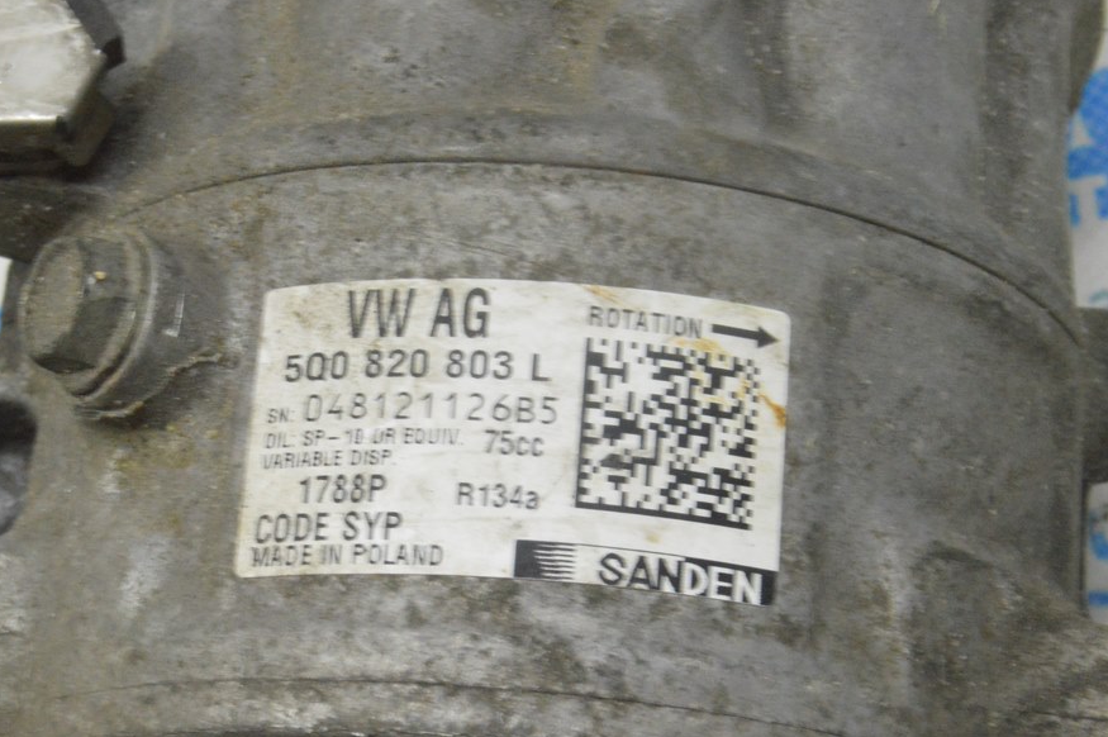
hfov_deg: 21.1
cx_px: 501
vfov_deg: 14.1
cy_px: 403
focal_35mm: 97
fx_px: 2970
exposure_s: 1/15
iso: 6400
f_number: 20
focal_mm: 55
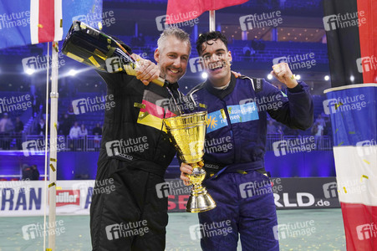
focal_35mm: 30
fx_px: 314
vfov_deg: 43.5
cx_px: 188
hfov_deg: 62.0
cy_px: 126
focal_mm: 30
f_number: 3.2
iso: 1000
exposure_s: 1/320
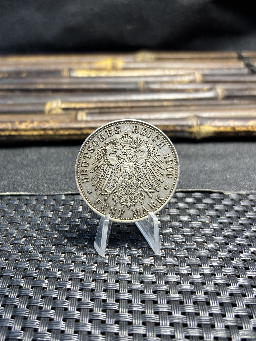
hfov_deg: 53.1
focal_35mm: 26
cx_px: 128
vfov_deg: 67.3
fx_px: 256
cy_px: 170
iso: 160
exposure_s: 1/50
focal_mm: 5.96
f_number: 1.6
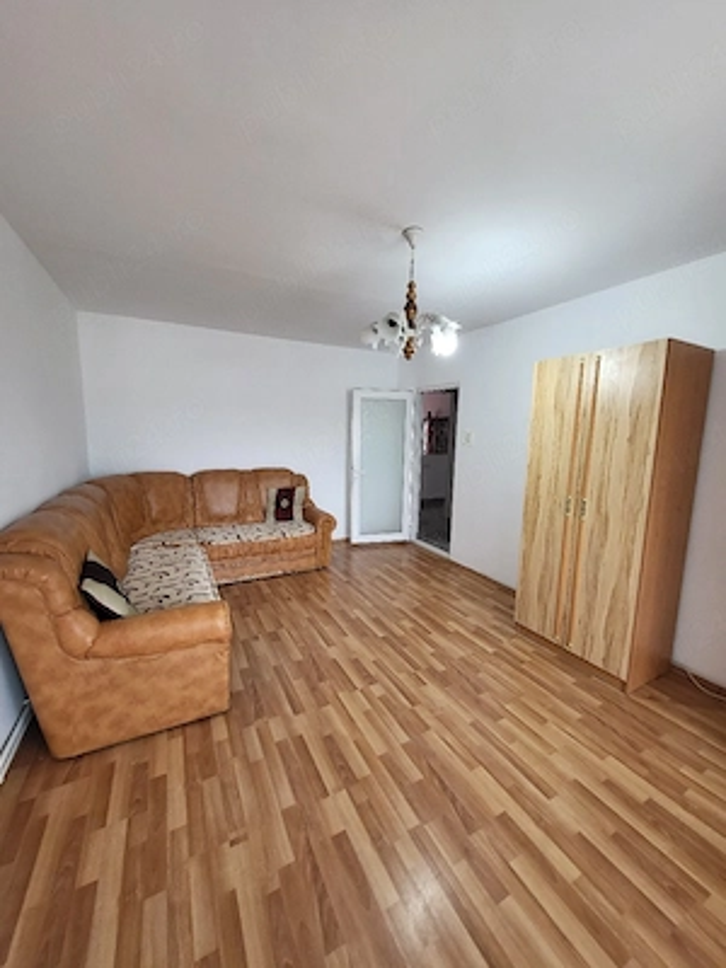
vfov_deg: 106.2
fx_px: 364
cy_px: 484
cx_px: 363
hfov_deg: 89.9
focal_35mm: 13
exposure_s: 1/50.3
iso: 160
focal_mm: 1.74
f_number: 2.2
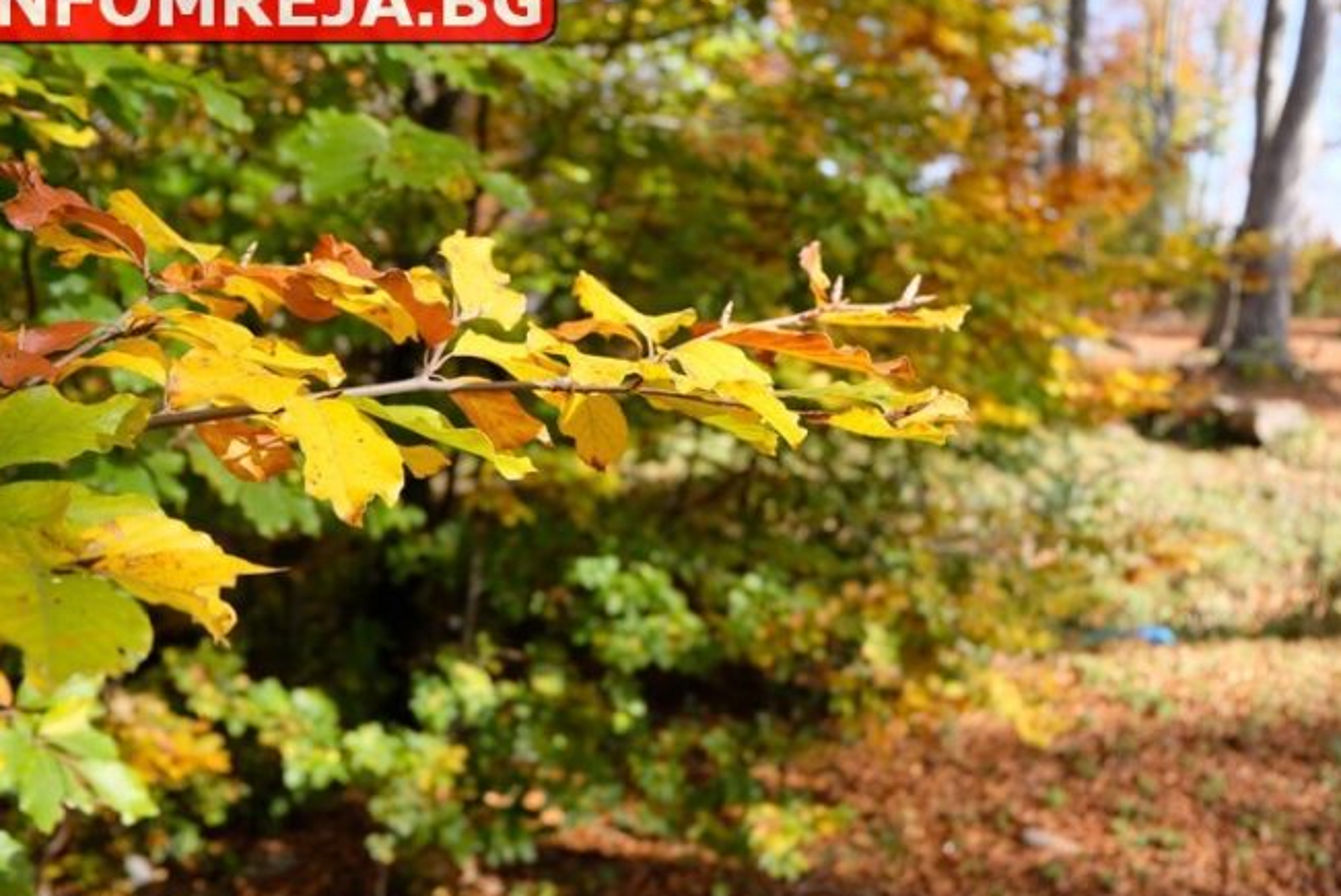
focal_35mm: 31
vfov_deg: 42.4
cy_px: 434
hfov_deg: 60.3
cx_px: 667
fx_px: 1155
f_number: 4.5
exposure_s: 1/350
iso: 400
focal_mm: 19.2
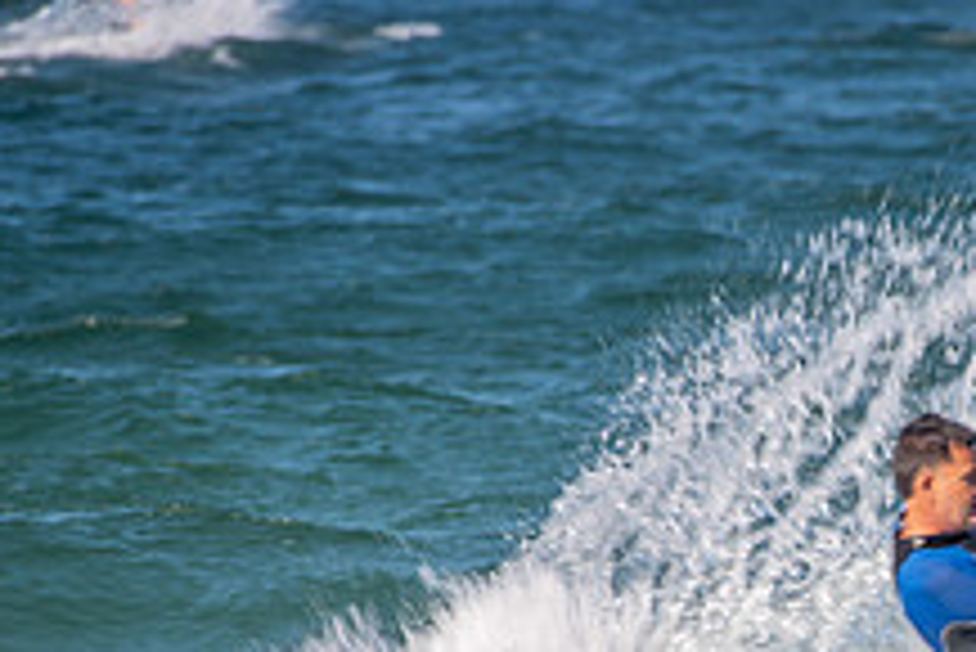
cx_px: 1138
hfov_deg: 1.5
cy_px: 749
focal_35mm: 1339
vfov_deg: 1.0
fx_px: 36325
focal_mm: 500
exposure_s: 1/60
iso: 64
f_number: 9
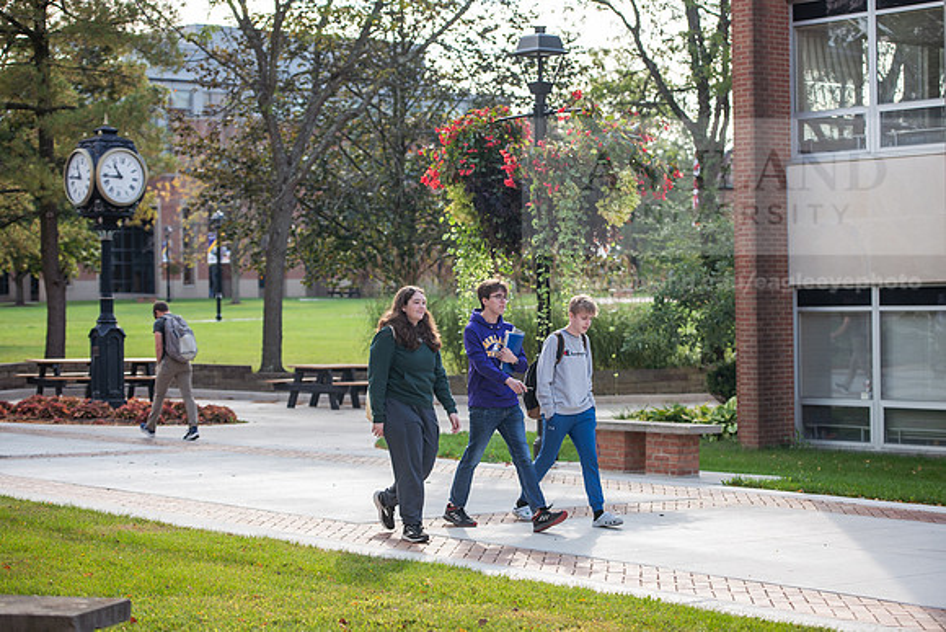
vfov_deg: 16.1
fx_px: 2234
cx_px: 473
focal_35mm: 85
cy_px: 316
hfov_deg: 23.9
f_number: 3.2
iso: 100
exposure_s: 1/320
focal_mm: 85
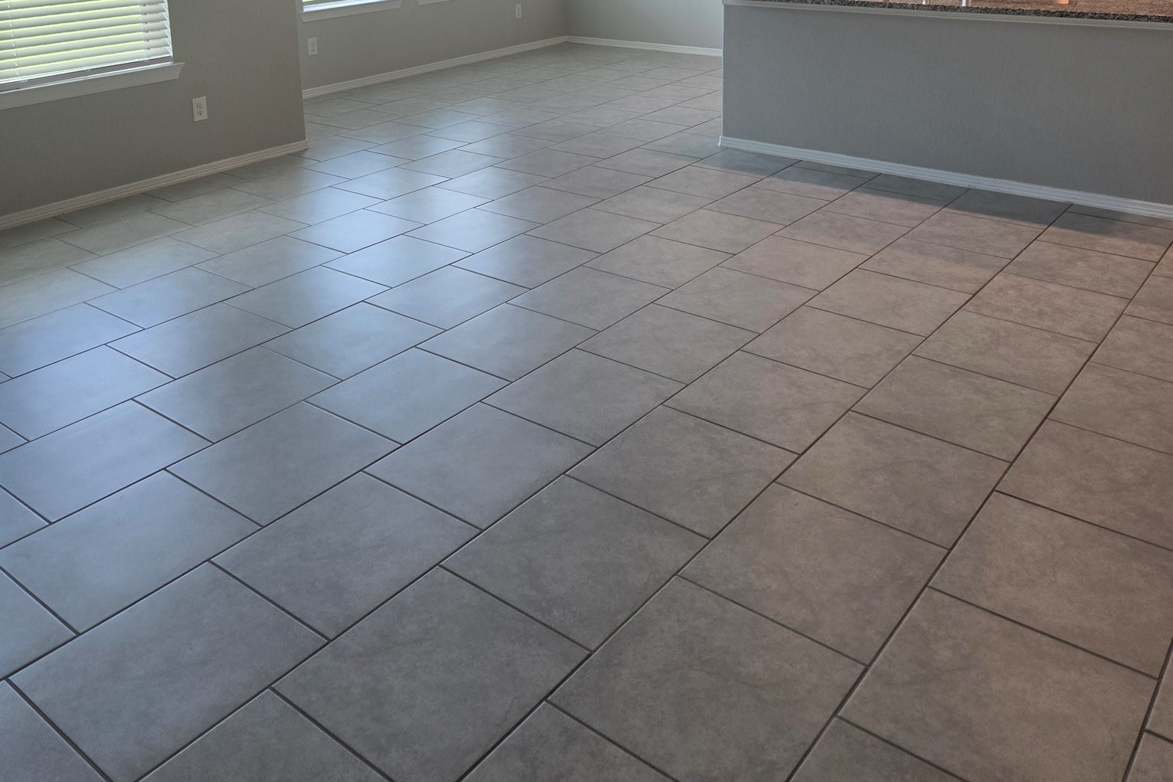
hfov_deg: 58.7
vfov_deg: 38.1
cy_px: 64
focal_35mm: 32
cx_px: 587
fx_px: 1043
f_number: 1.8
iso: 50
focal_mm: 5.4
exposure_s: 1/120
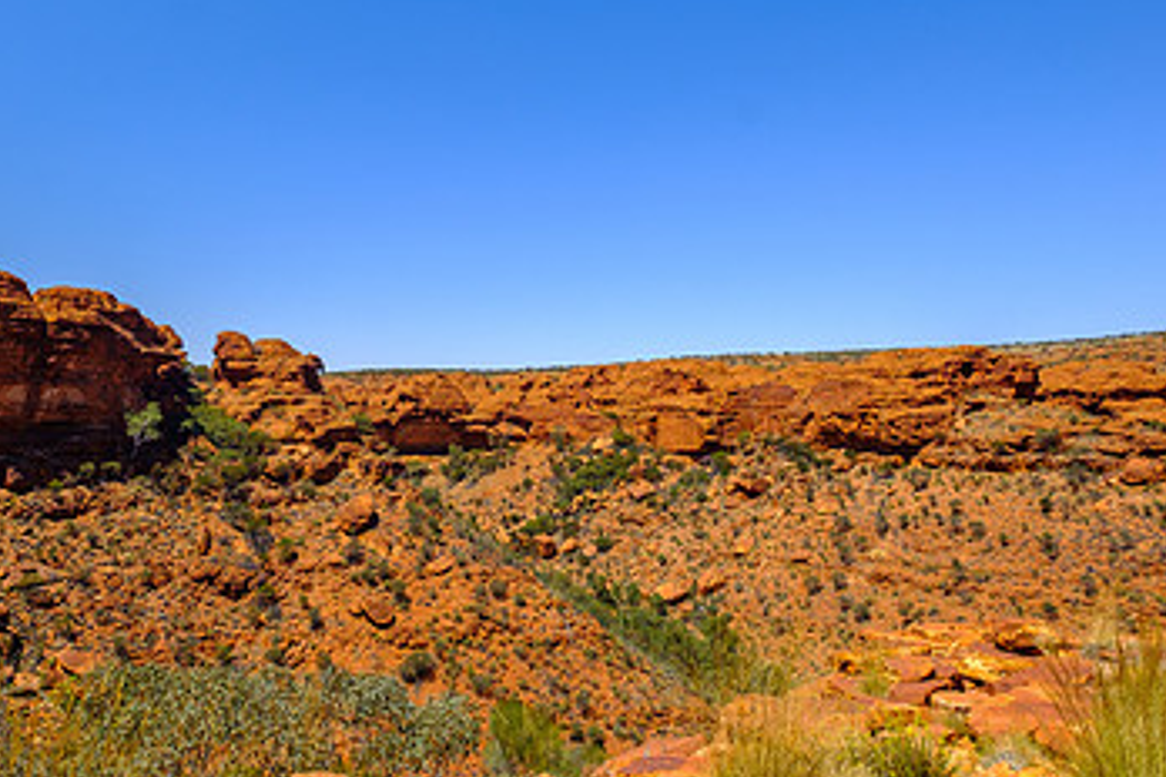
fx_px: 810
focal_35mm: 25
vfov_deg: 49.5
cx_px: 449
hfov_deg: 70.5
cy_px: 206
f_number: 8
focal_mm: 10
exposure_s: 1/550
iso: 200
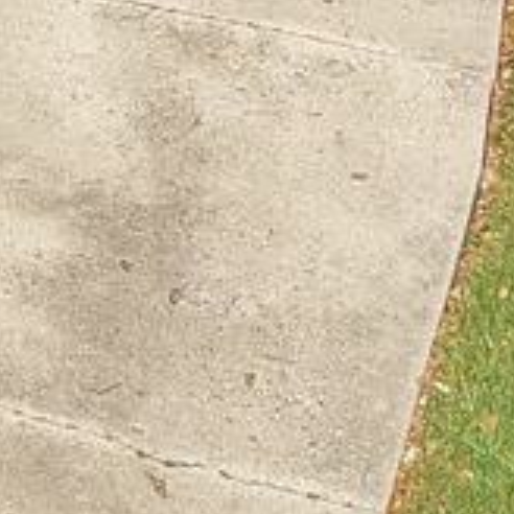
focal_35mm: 186
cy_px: -968
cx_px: -404
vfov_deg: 8.2
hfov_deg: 9.0
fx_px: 3125
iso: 270
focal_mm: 8.67
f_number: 1.8
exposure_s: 1/5000
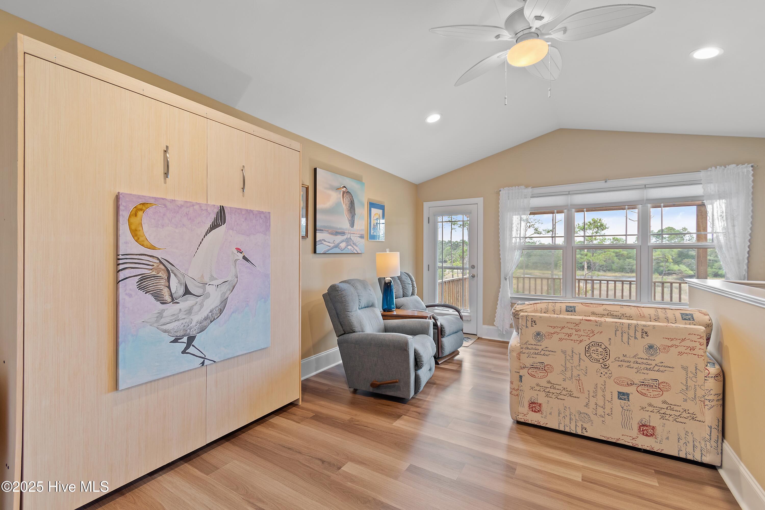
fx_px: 319
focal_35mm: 15
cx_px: 382
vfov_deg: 77.3
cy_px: 255
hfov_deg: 100.4
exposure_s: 1/2
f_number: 4.5
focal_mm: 10
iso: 100
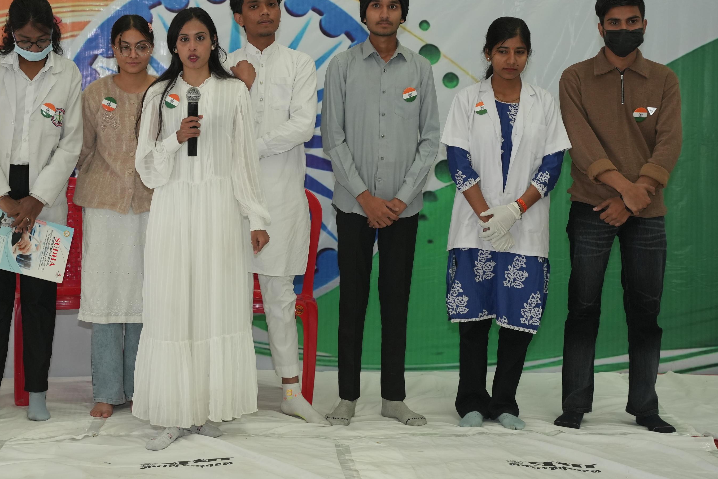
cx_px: 292
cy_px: 181
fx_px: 1319
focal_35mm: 66
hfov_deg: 30.4
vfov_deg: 20.5
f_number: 4.5
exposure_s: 1/200
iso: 2000
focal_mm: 51.1
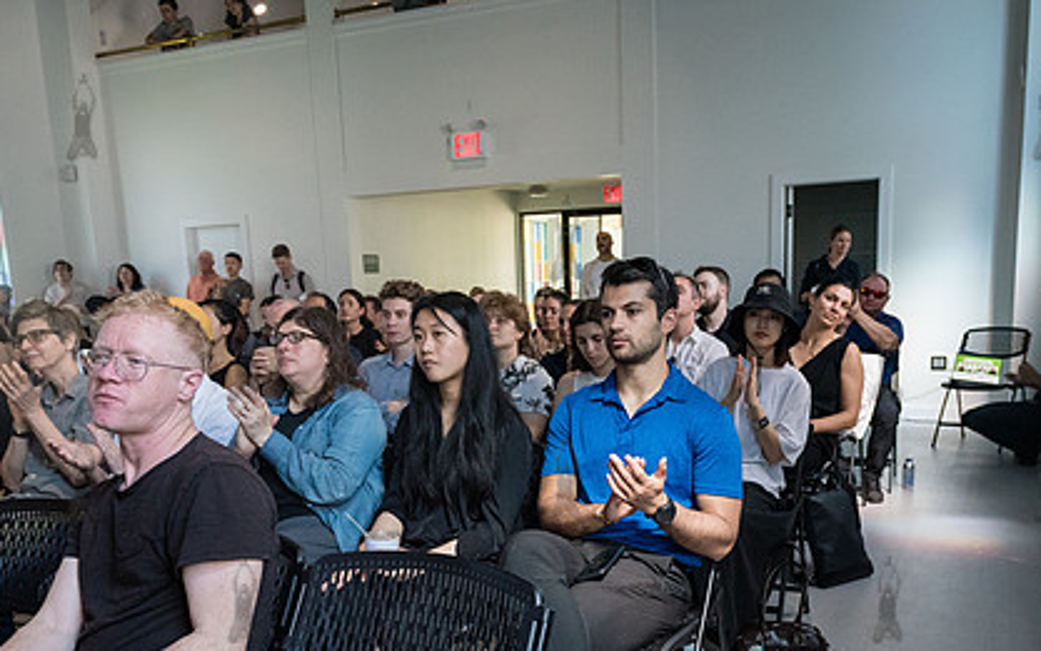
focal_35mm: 34
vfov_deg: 36.5
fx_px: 965
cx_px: 564
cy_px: 478
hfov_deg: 56.6
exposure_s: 1/500
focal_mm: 24
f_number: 4
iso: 5000
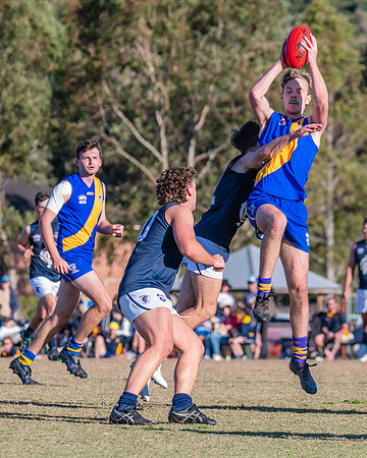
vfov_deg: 5.2
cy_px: 169
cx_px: 231
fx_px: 5063
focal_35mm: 373
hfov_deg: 4.2
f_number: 6.3
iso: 800
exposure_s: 1/2000
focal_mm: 210
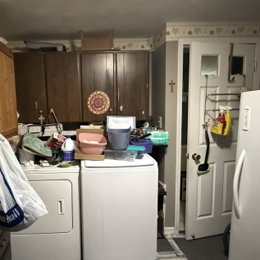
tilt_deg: -6.8
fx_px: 221
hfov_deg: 59.7
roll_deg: +1.7
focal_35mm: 26
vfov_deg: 60.9
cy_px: 139
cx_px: 89
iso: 1250
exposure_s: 1/40
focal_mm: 2.22
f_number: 2.2
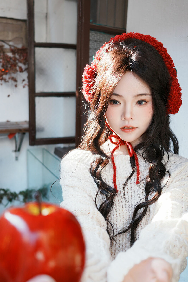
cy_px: 152
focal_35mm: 39
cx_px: 101
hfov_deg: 34.2
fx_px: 306
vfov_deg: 49.5
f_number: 2.8
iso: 160
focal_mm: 24
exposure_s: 1/250
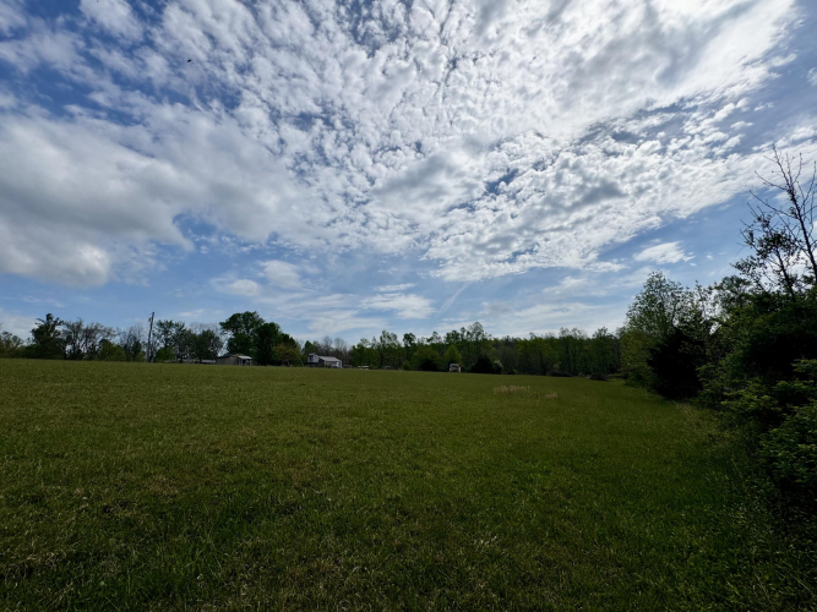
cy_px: 306
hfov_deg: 102.1
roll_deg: +1.8
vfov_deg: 85.7
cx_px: 408
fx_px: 330
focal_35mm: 14
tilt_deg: +11.1
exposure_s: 1/4630
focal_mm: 2.22
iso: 32
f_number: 2.2
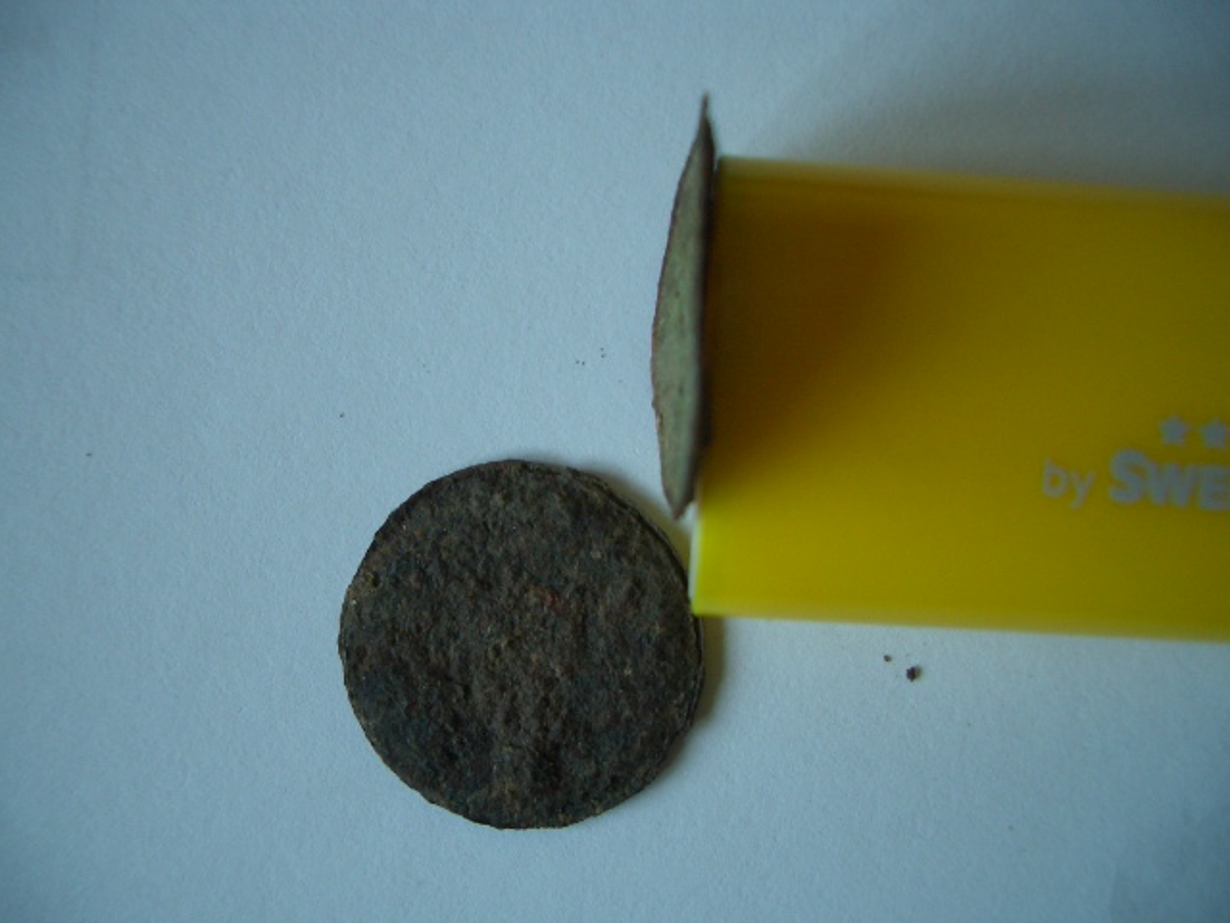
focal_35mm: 35
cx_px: 615
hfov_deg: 52.6
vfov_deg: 40.7
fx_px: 1244
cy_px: 462
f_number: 2.6
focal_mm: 5.8
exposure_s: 1/80
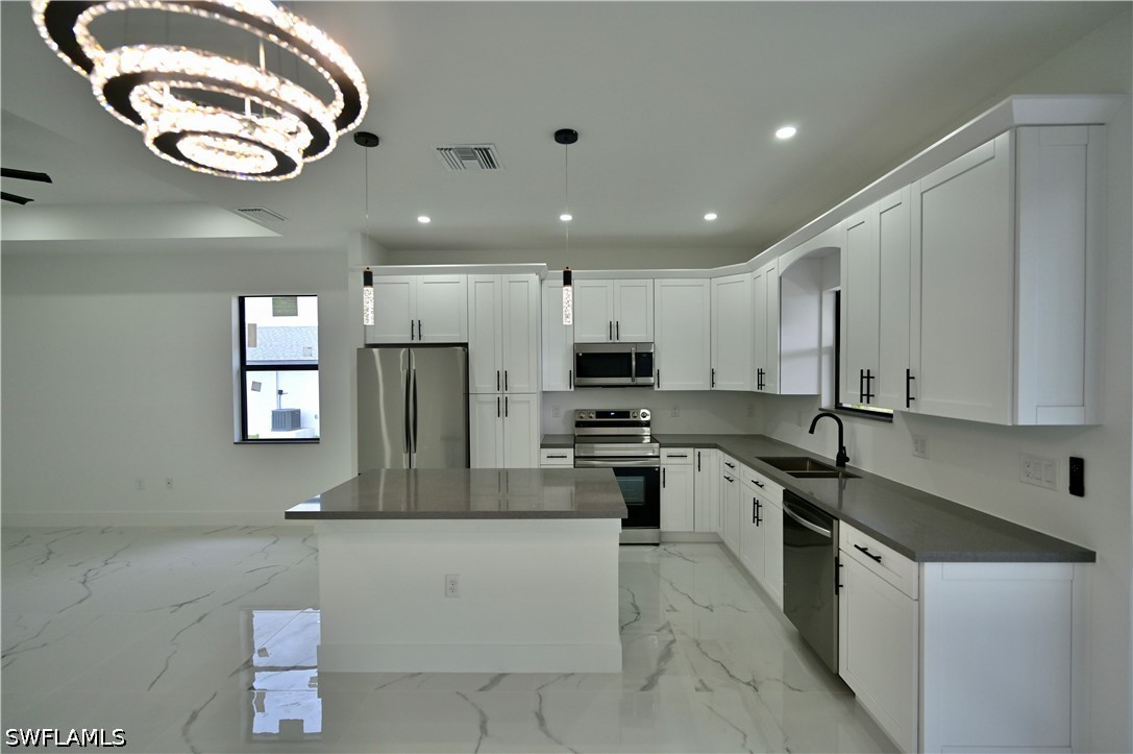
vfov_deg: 75.4
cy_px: 377
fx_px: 487
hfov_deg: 98.6
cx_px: 566
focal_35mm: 16
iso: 400
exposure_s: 1/250
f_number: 4
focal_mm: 15.5
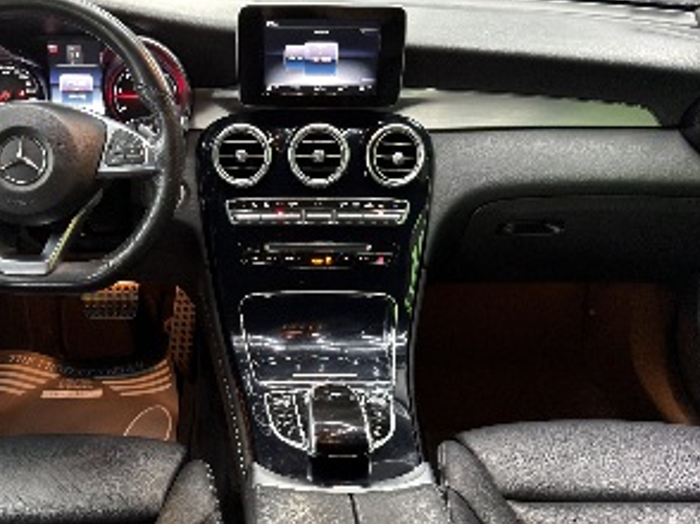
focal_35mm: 34
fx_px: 687
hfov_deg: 53.5
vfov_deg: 41.6
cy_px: 302
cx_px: 269
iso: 640
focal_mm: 6.76
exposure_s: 1/28
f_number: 1.78
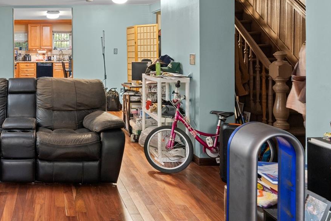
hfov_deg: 50.9
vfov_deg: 38.7
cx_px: 35
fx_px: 303
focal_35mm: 33
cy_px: 50
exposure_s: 1
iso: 640
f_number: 10
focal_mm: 14
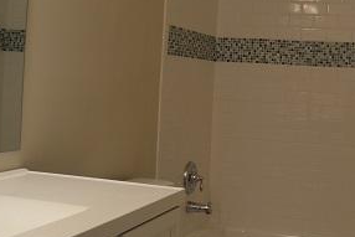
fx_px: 572
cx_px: 287
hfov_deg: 33.4
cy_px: 87
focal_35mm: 58
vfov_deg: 23.3
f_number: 4
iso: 400
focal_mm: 18
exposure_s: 1/60
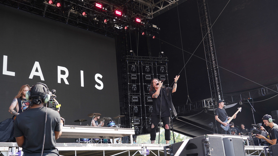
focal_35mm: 43
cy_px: 72
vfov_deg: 27.7
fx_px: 317
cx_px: 139
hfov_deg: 47.4
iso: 100
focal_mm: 41
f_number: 5
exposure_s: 1/125
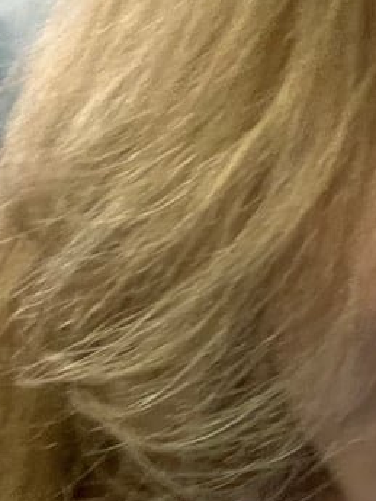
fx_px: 1288
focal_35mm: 89
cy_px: 590
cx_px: 395
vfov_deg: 20.7
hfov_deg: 16.2
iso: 400
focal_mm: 2.71
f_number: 2.2
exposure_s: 1/32
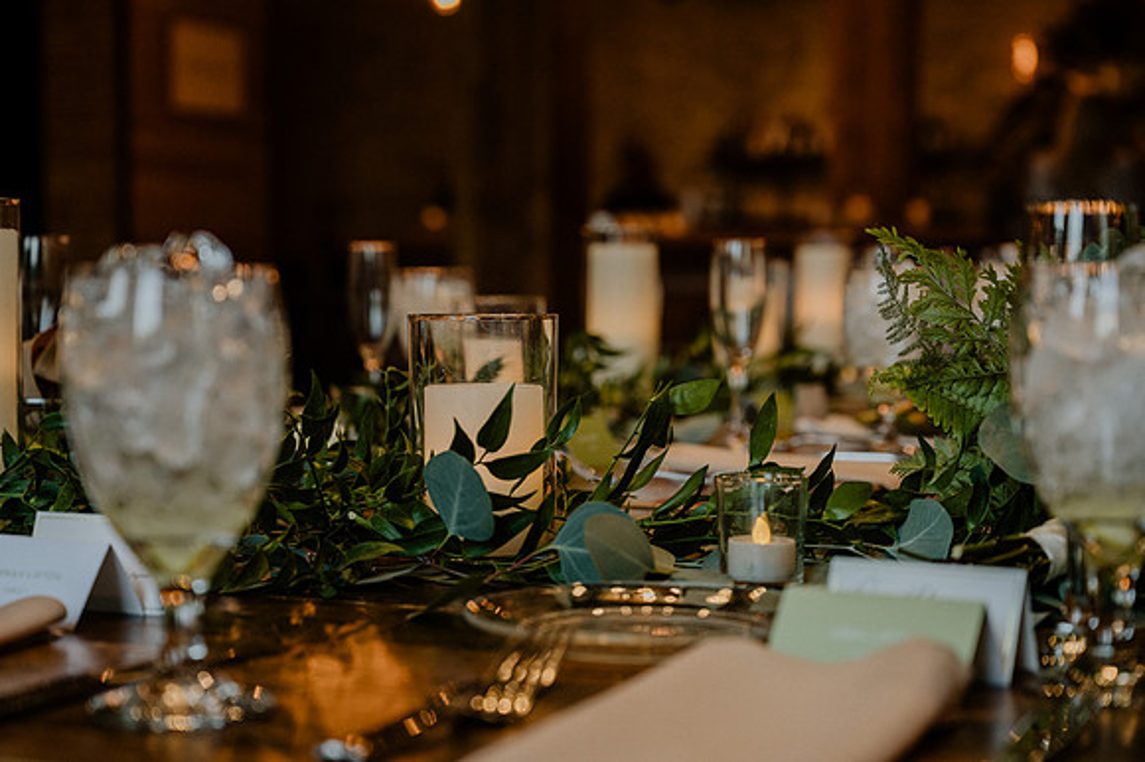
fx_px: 2225
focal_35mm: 70
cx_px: 572
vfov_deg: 19.4
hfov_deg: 28.9
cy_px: 381
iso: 1000
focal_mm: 70
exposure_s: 1/250
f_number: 4
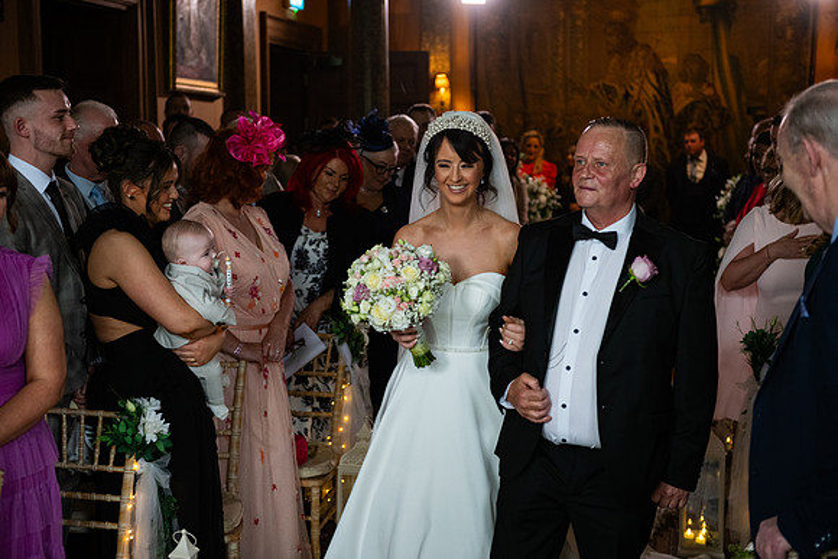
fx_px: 1304
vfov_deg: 24.2
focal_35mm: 56
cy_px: 280
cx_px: 419
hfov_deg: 35.6
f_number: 3.5
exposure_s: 1/160
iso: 800
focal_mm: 56
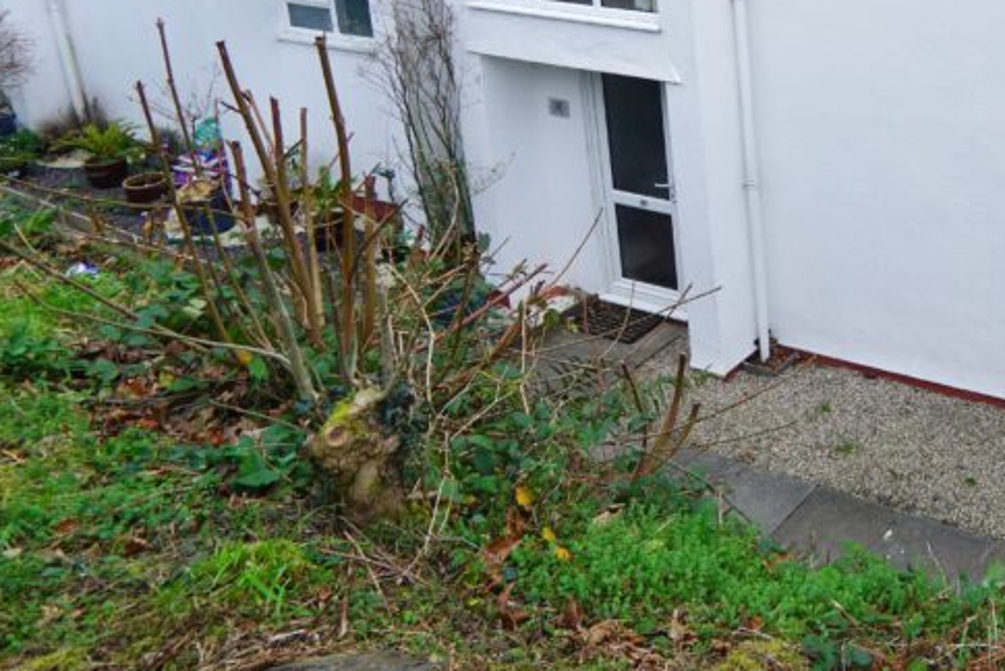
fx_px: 1061
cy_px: 18
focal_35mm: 38
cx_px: 1053
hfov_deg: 42.2
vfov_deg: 32.6
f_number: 4
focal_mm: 12
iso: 100
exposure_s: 1/15
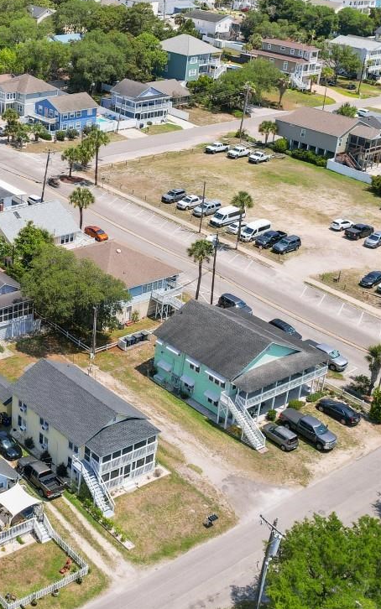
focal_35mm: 50
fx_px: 830
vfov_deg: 39.9
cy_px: 212
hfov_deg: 24.1
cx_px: -39
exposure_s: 1/320
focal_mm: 8.38
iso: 100
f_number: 2.8
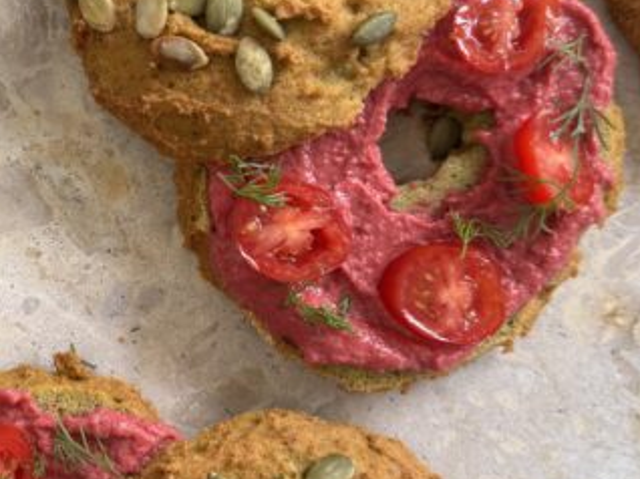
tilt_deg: -88.3
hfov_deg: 31.3
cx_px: 30
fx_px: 1072
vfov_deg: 25.2
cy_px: 215
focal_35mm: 58
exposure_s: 1/121
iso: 160
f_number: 1.78
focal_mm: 6.76
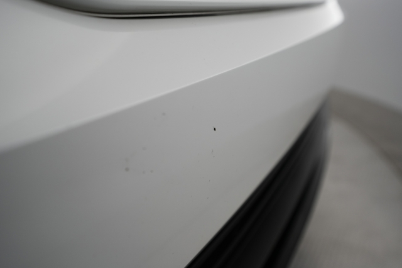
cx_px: 201
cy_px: 134
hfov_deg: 65.5
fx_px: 312
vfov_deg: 46.4
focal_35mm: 28
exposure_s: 1/80
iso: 640
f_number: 4
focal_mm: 28
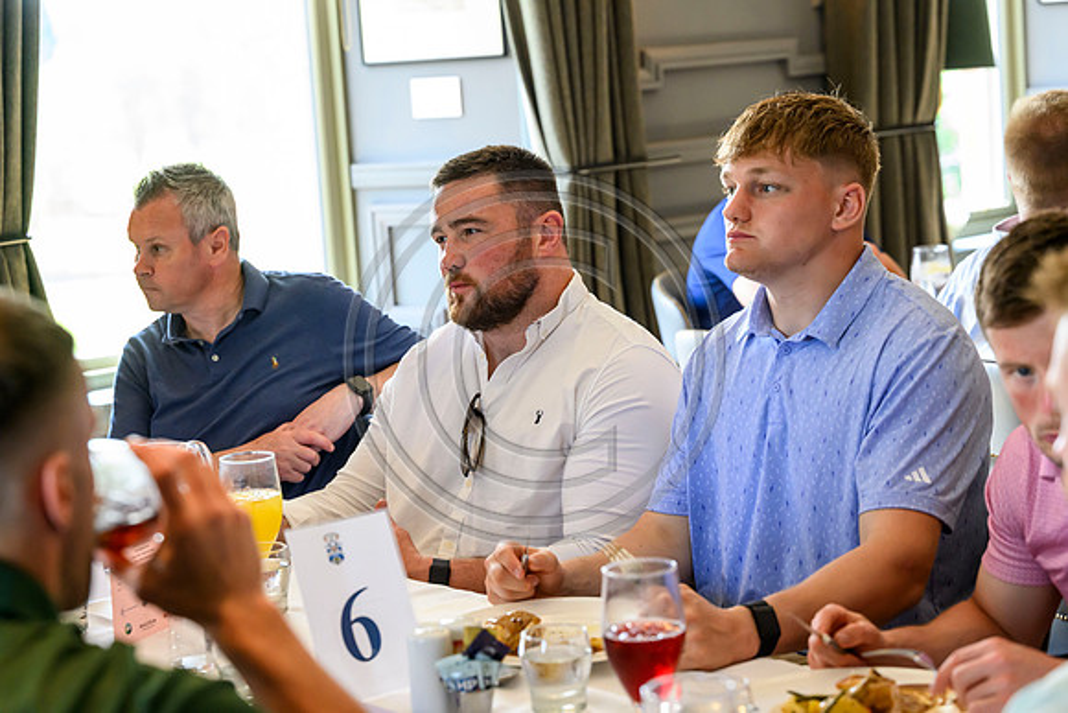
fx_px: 2314
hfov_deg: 26.0
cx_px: 534
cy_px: 356
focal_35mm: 78
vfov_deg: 17.5
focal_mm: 78
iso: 4000
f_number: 4
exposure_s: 1/500
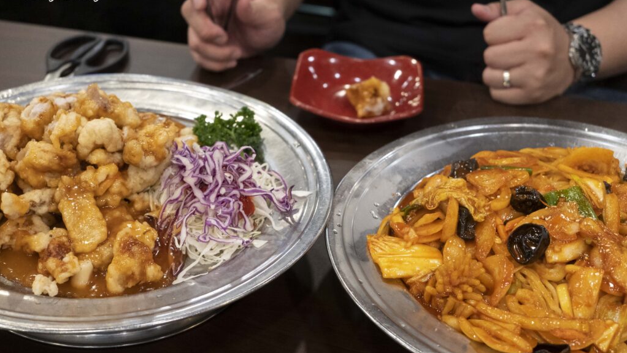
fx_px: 1047
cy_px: 182
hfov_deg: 33.3
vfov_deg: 19.1
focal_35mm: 63
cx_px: 314
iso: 5000
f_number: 5.6
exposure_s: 1/160
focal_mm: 60
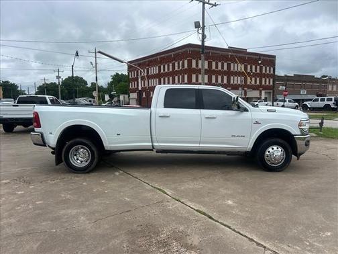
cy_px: 127
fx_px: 254
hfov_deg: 67.3
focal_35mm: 26
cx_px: 169
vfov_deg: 53.1
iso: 50
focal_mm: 5.7
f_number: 1.5
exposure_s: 1/2994
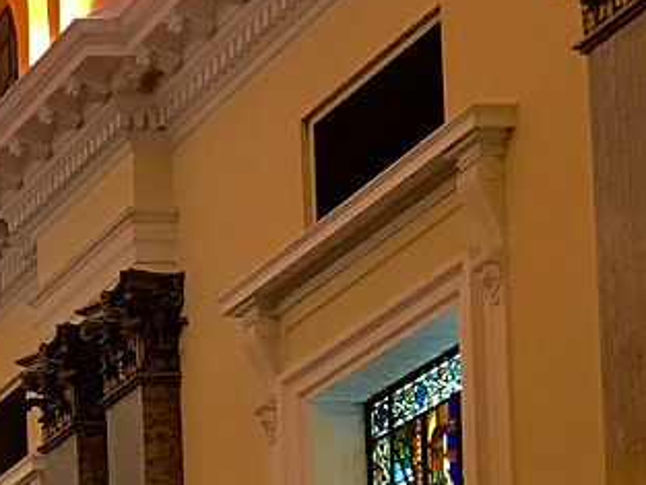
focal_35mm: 143
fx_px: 2670
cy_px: 1081
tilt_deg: +4.0
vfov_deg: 9.5
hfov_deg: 11.4
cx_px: -920
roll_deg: -1.0
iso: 40
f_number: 1.8
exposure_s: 1/20
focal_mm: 3.99
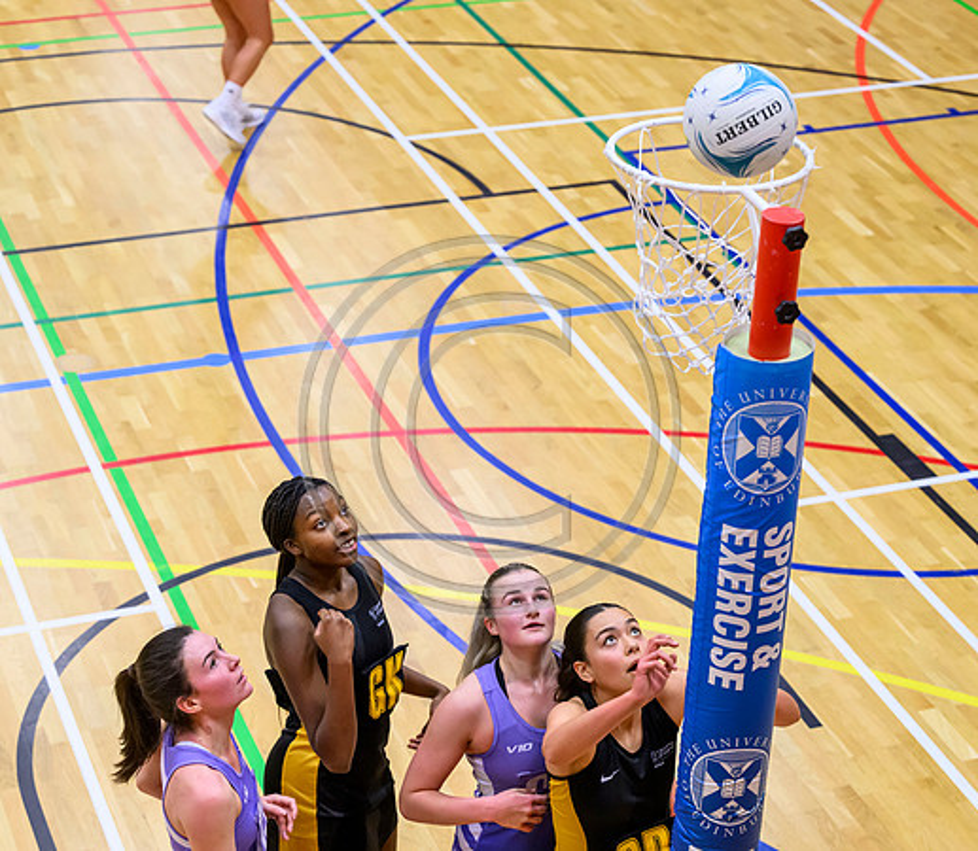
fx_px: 2553
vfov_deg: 18.9
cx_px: 461
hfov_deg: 21.7
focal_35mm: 85
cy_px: 426
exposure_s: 1/800
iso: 5000
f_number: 3.5
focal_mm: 70
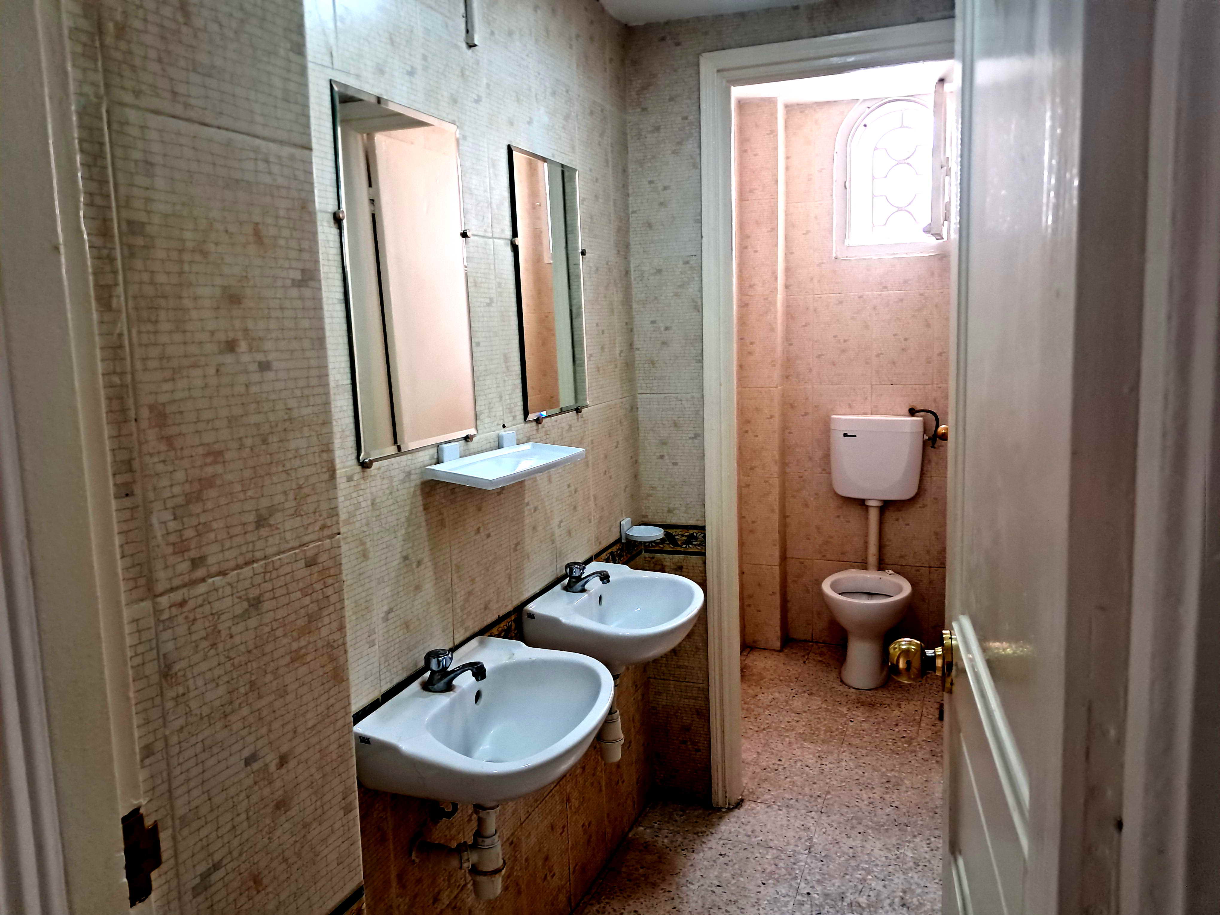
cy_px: 458
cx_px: 610
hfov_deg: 65.3
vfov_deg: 51.4
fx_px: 952
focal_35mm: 27
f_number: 1.8
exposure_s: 1/33
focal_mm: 4
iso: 250
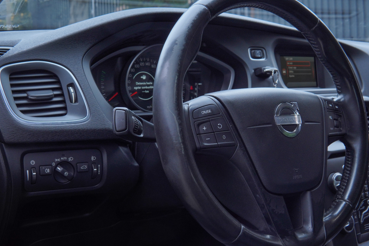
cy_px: 124
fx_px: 482
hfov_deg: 41.9
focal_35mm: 47
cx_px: 189
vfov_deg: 28.6
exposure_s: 1/125
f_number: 10
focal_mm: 30
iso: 500
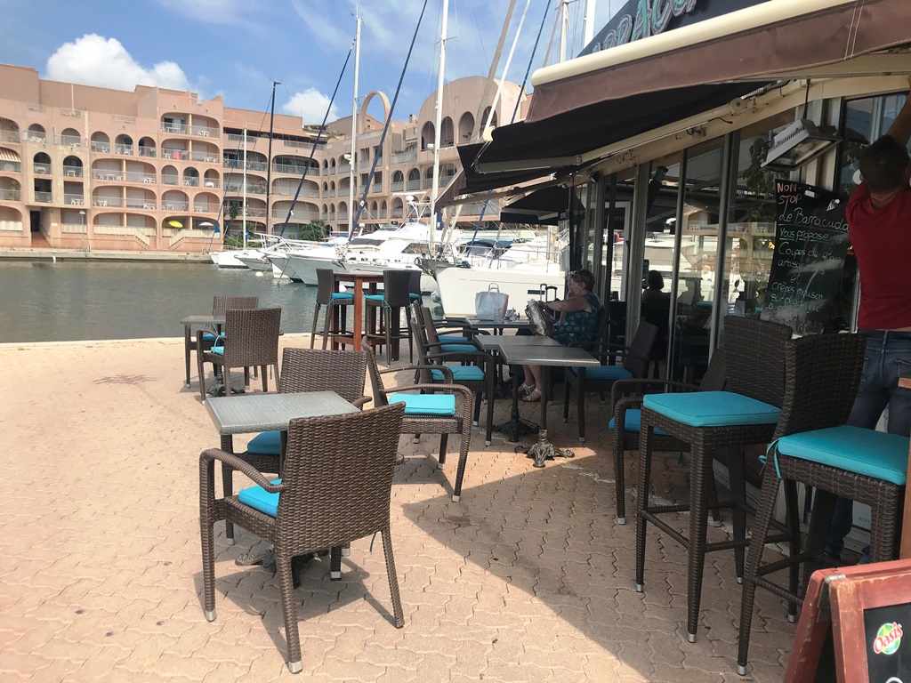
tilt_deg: -5.9
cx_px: 456
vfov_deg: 49.7
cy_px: 342
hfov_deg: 63.4
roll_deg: -1.1
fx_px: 737
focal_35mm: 28
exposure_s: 1/2128
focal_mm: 3.99
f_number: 1.8
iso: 20
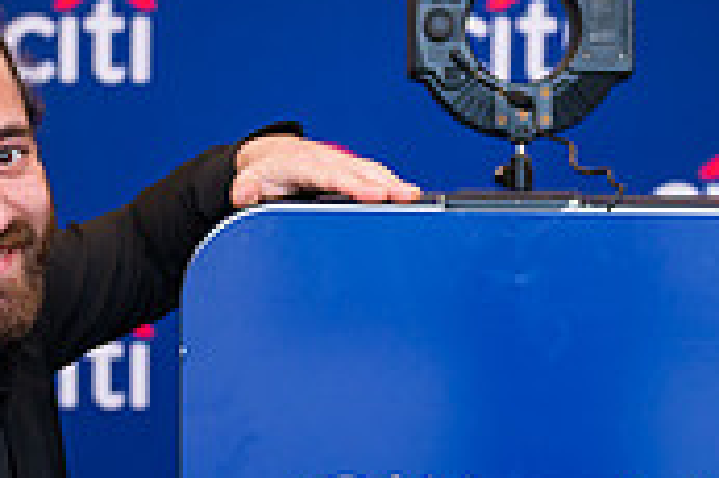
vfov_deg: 9.0
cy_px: 474
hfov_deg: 13.6
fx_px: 3013
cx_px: 291
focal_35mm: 151
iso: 400
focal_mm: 45
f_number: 3.2
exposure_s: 1/200
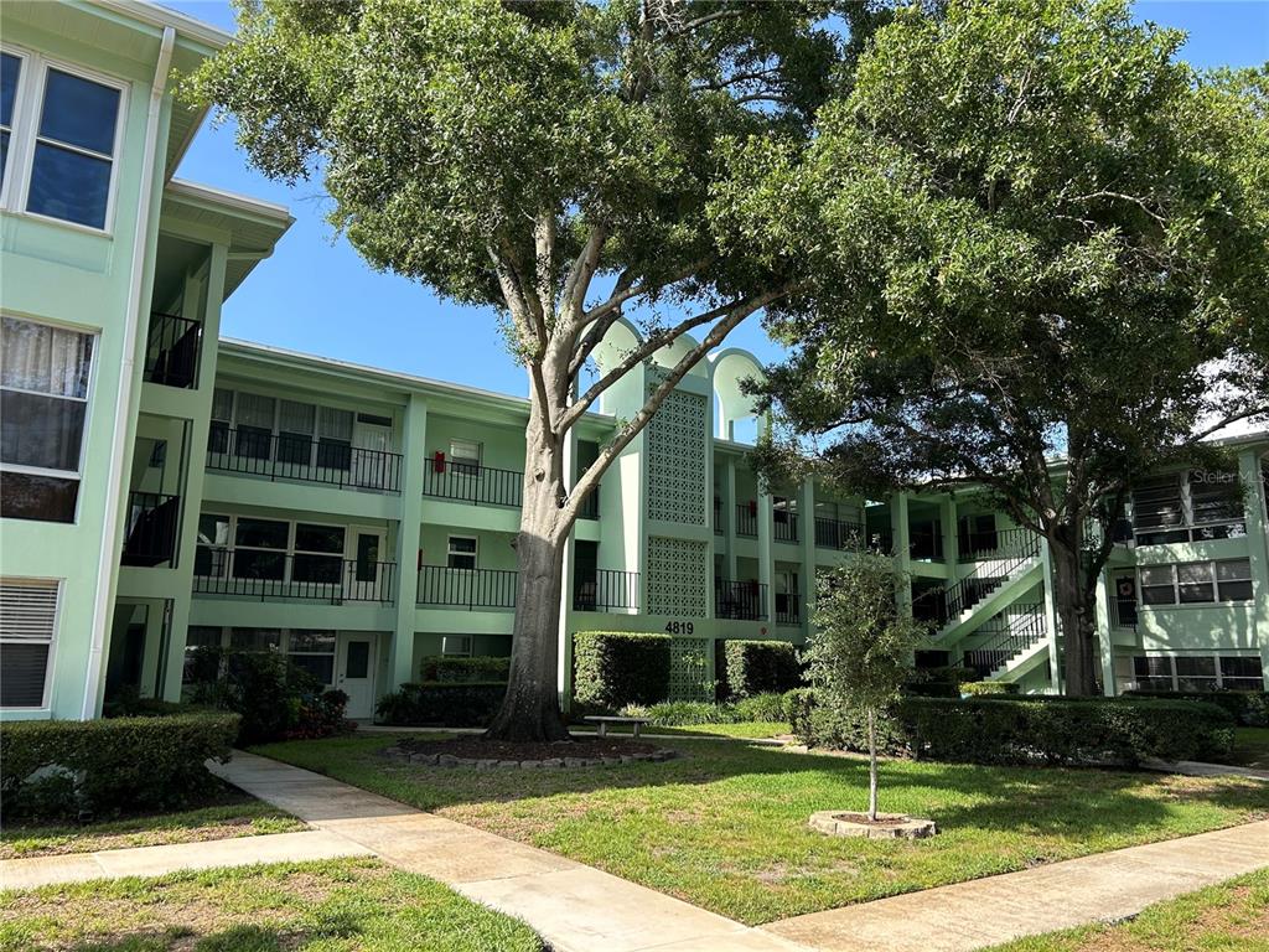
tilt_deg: +11.8
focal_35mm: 26
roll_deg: +0.3
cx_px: 634
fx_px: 953
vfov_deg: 53.1
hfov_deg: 67.3
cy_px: 476
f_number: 1.5
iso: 50
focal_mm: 5.7
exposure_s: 1/1183
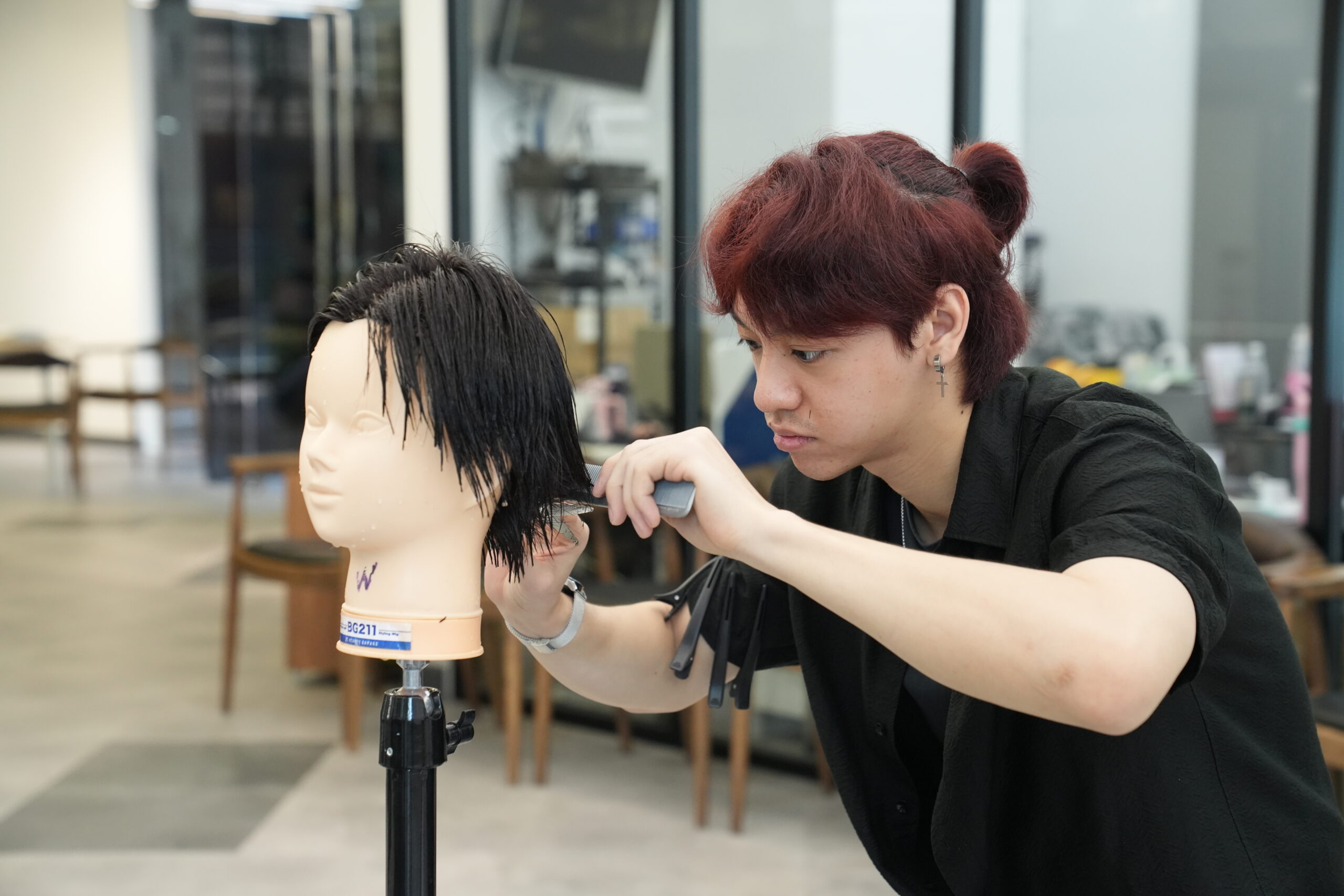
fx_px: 2613
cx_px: 672
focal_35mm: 70
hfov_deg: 28.8
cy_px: 448
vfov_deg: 19.5
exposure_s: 1/250
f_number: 4.5
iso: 3200
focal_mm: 70
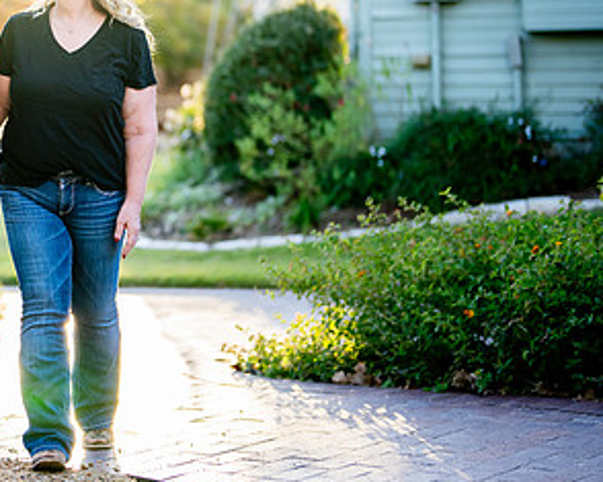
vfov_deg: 14.1
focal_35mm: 109
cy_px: 126
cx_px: 17
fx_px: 1945
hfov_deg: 17.3
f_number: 1.2
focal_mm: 50
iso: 320
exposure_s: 1/1600
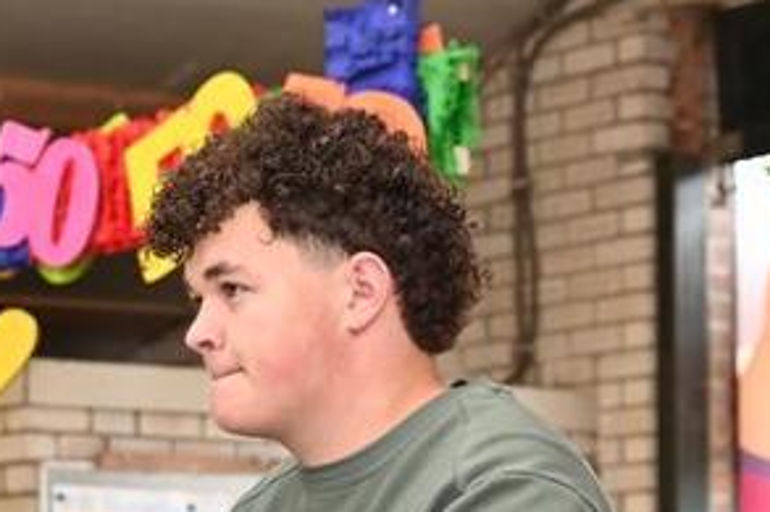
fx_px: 3613
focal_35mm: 169
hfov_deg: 11.9
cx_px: -181
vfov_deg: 8.0
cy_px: 634
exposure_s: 1/60
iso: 1000
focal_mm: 50
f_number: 4
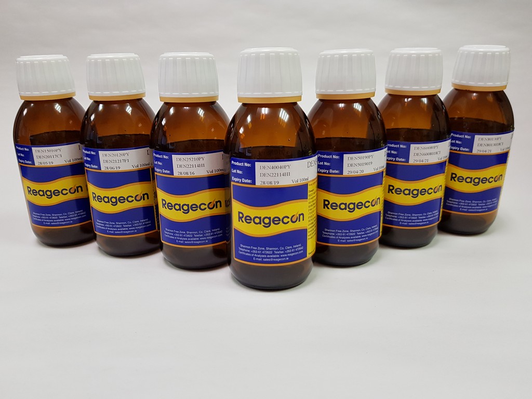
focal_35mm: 26
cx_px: 266
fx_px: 400
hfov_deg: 67.3
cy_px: 200
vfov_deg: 53.1
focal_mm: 4.2
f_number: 1.7
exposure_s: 1/50
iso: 125
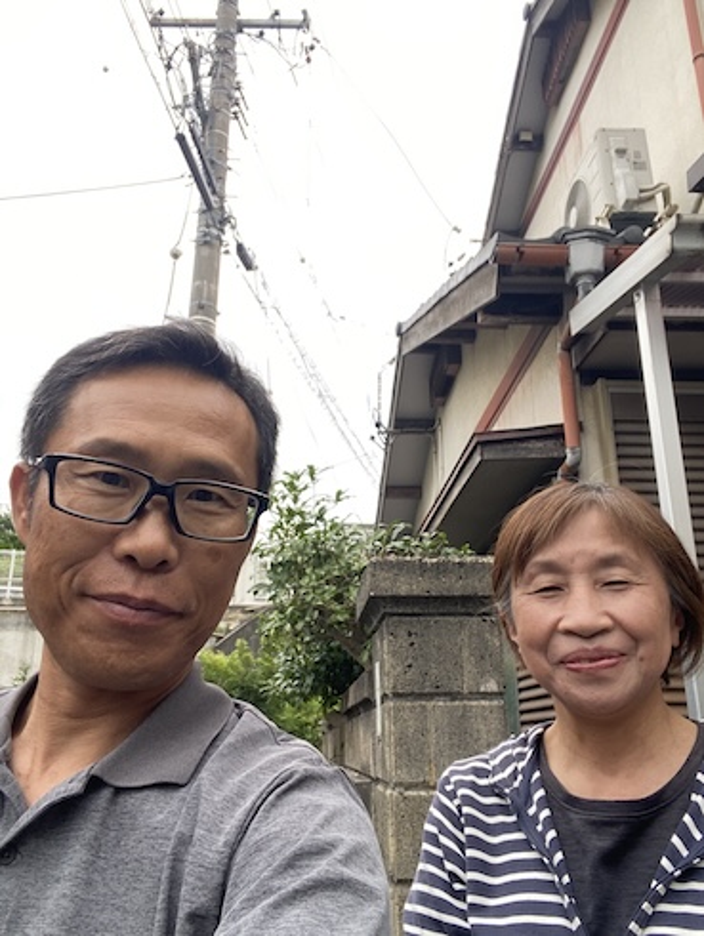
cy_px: 468
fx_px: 812
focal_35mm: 30
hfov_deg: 46.9
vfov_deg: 59.9
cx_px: 352
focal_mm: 2.71
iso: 100
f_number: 2.2
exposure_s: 1/109
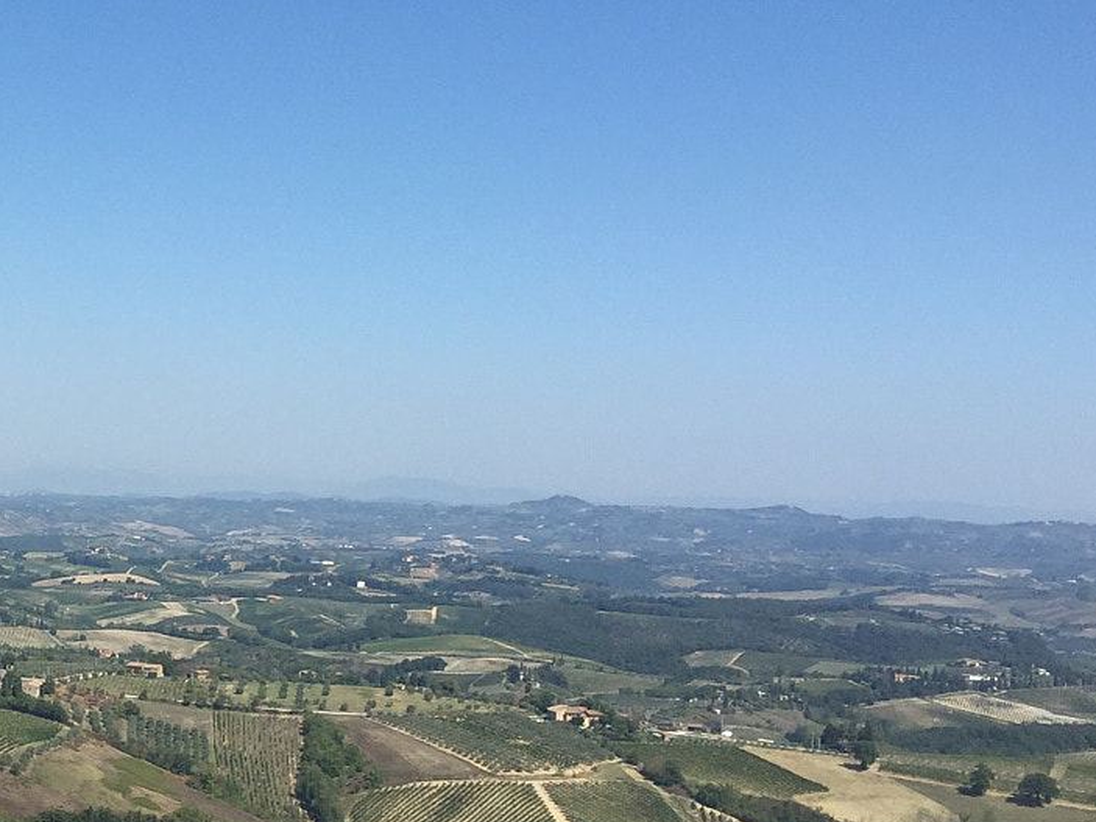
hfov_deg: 26.9
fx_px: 2089
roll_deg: -2.7
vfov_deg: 22.2
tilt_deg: -2.6
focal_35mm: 66
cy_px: 549
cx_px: -128
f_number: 2.2
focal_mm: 4.15
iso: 32
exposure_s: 1/2475
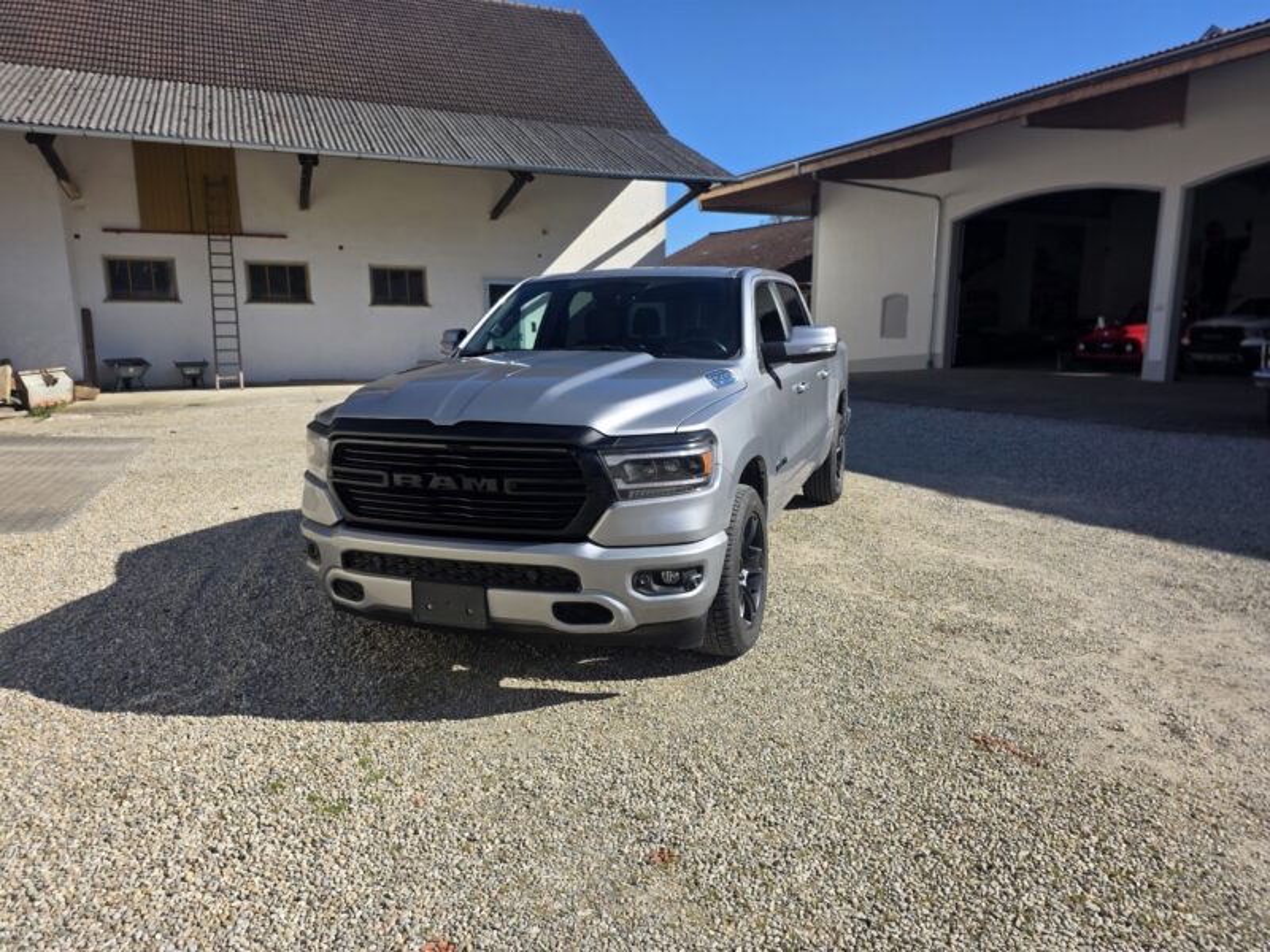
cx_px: 635
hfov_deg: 73.9
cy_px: 476
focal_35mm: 23
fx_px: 844
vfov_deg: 58.9
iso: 80
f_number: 1.7
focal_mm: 6.25
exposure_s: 1/4889
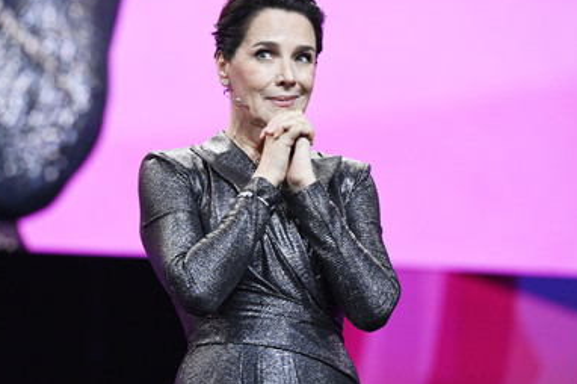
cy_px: 169
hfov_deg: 8.7
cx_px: 274
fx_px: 3779
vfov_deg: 5.8
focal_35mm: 236
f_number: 4
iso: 5000
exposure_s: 1/250
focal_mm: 200
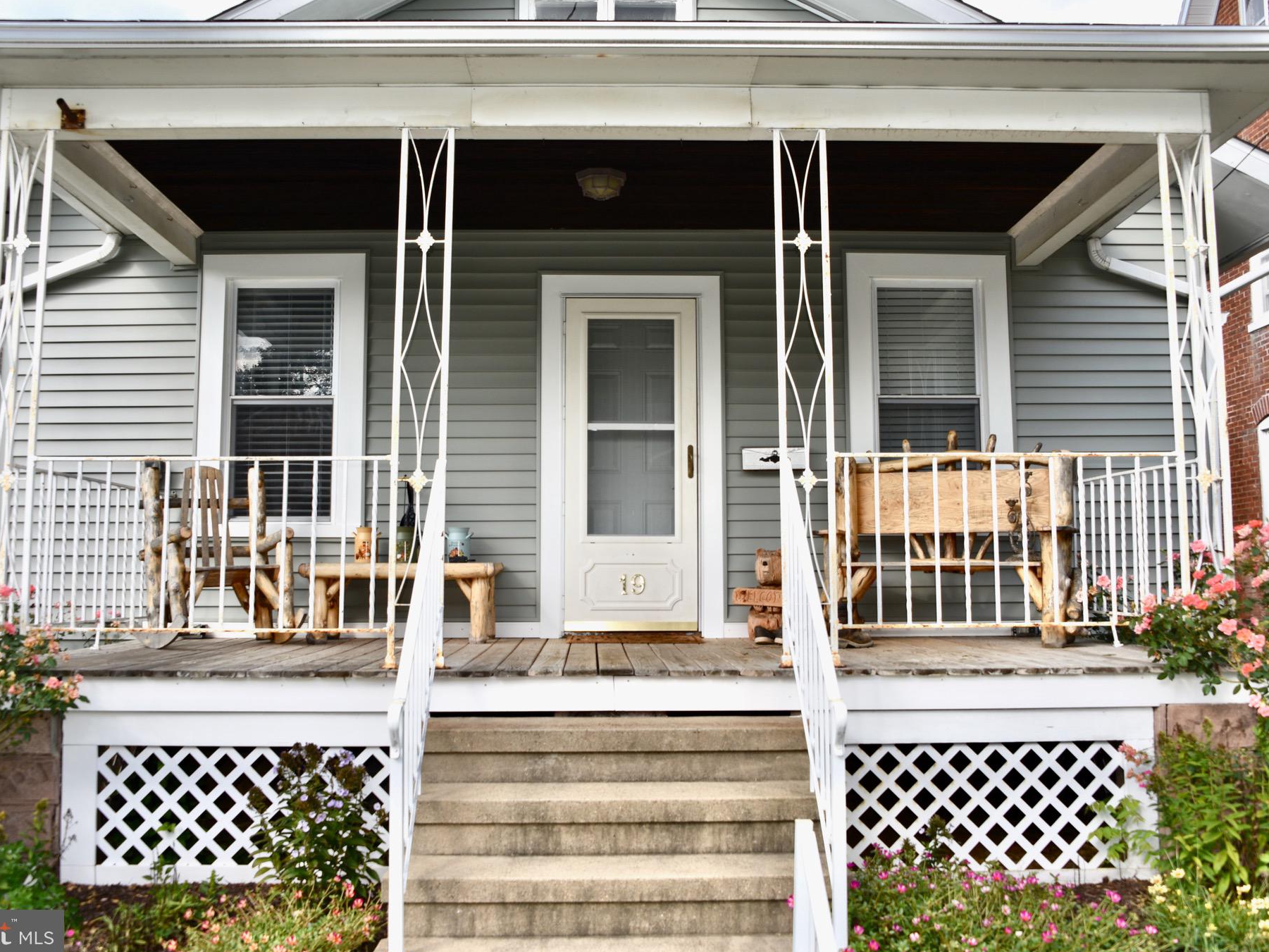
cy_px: 480
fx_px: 1283
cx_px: 629
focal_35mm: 35
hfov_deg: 52.6
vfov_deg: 40.7
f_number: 8
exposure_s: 1/200
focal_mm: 32
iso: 100
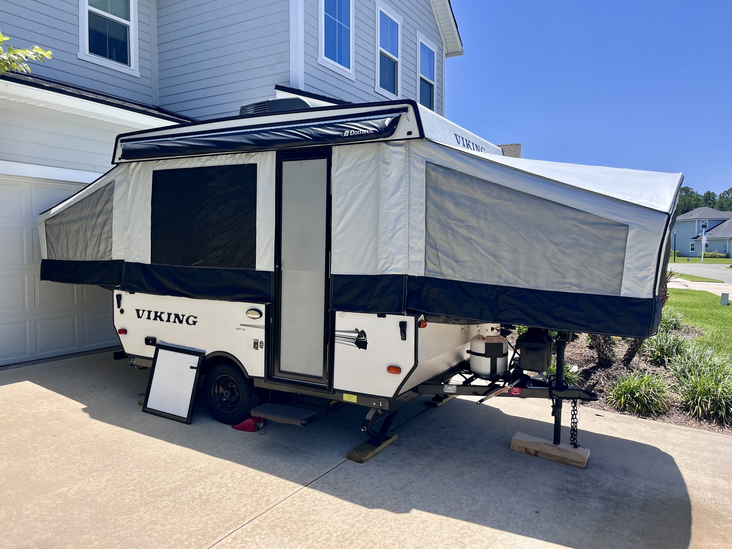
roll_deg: +0.2
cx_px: 366
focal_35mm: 26
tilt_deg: -1.7
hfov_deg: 67.3
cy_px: 274
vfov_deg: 53.1
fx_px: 550
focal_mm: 5.1
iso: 50
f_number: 1.6
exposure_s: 1/2463
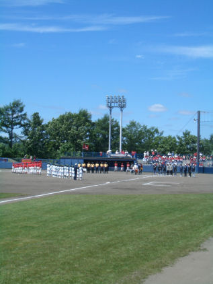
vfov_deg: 31.2
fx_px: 508
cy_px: 142
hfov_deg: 23.7
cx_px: 106
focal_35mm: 62
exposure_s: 1/400
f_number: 5.6
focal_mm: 10.2
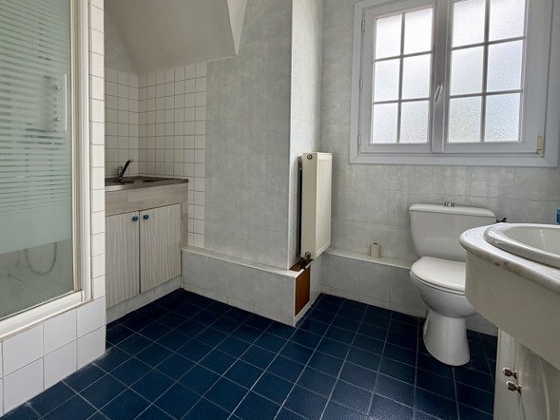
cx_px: 222
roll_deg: -0.1
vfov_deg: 68.1
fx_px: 307
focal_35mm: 19
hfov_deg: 83.5
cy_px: 171
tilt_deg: -2.9
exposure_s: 1/121
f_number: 2.2
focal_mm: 2.22
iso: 160
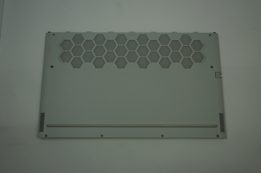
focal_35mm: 32
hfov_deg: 58.8
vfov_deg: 41.0
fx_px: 232
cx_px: 130
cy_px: 86
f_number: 4
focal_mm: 32
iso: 160
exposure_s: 1/160
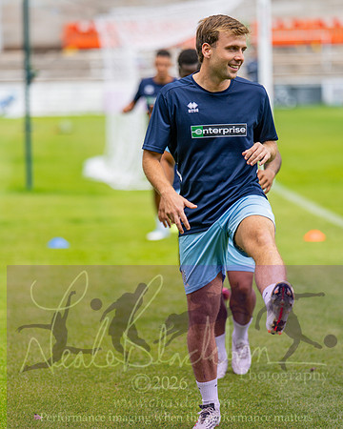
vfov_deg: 10.2
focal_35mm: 190
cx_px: 152
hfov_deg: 8.1
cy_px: 214
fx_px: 2412
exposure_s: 1/1600
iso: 160
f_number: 1.8
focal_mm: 135
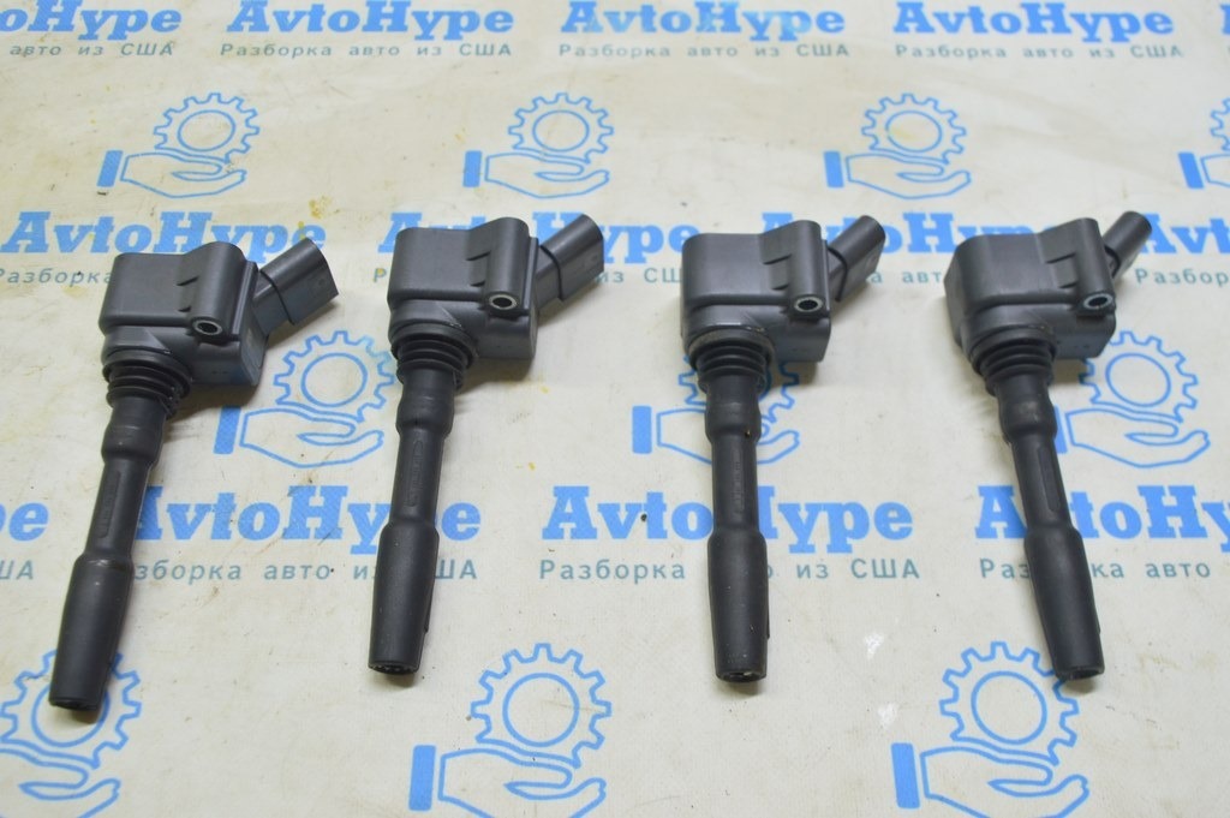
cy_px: 409
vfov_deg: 36.8
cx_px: 615
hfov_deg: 53.2
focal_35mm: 36
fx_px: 1229
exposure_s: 1/20
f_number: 5.6
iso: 400
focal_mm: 24
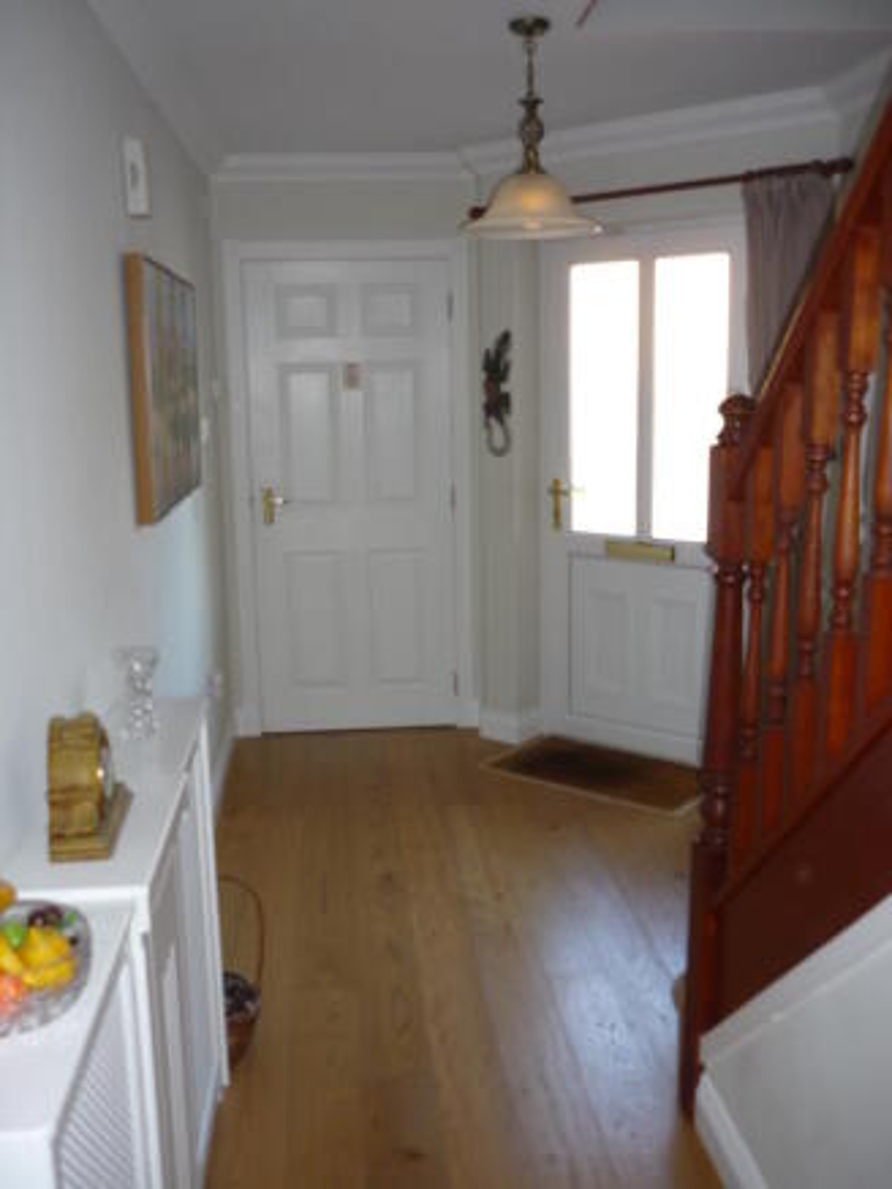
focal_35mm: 33
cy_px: 594
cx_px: 446
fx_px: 1133
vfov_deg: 55.3
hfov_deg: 43.0
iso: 100
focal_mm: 5.5
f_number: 2.8
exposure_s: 1/30
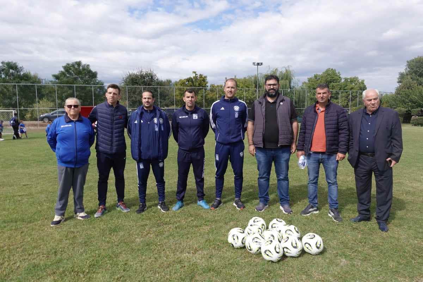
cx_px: 212
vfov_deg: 53.1
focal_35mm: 24
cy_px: 141
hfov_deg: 73.7
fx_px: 282
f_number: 4
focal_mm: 9.4
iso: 125
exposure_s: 1/100
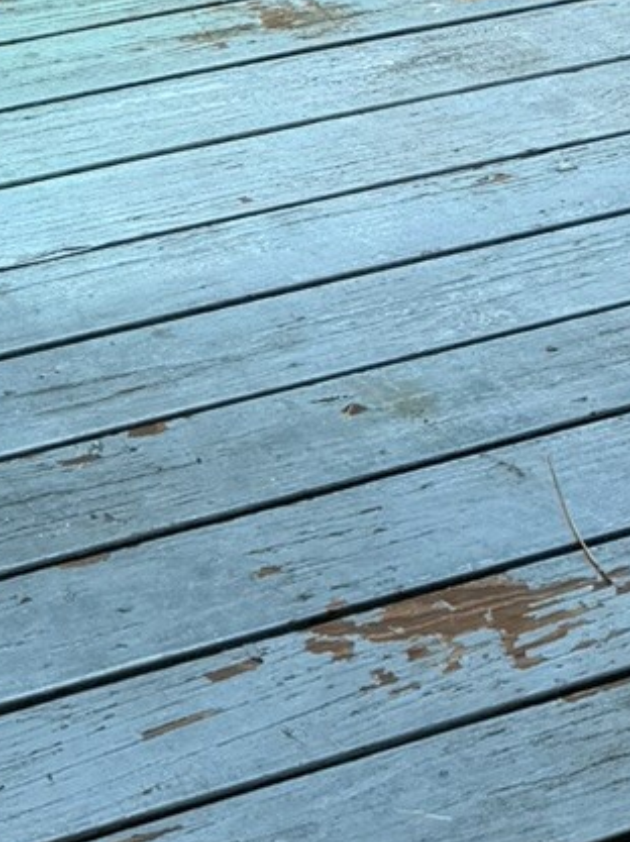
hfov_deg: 12.2
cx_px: -192
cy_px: -816
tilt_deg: -8.9
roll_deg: -1.1
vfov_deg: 14.2
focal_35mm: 118
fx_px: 2868
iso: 80
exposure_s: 1/1174
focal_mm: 6.76
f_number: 1.78
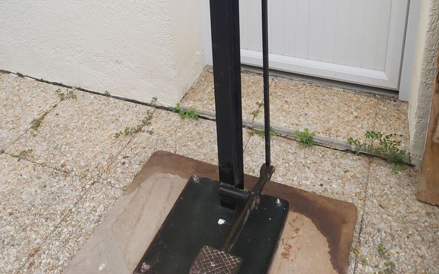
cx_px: 218
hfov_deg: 52.7
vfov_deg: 31.7
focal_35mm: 37
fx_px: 443
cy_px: -3
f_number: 1.7
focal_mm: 3.92
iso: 64
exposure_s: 1/467
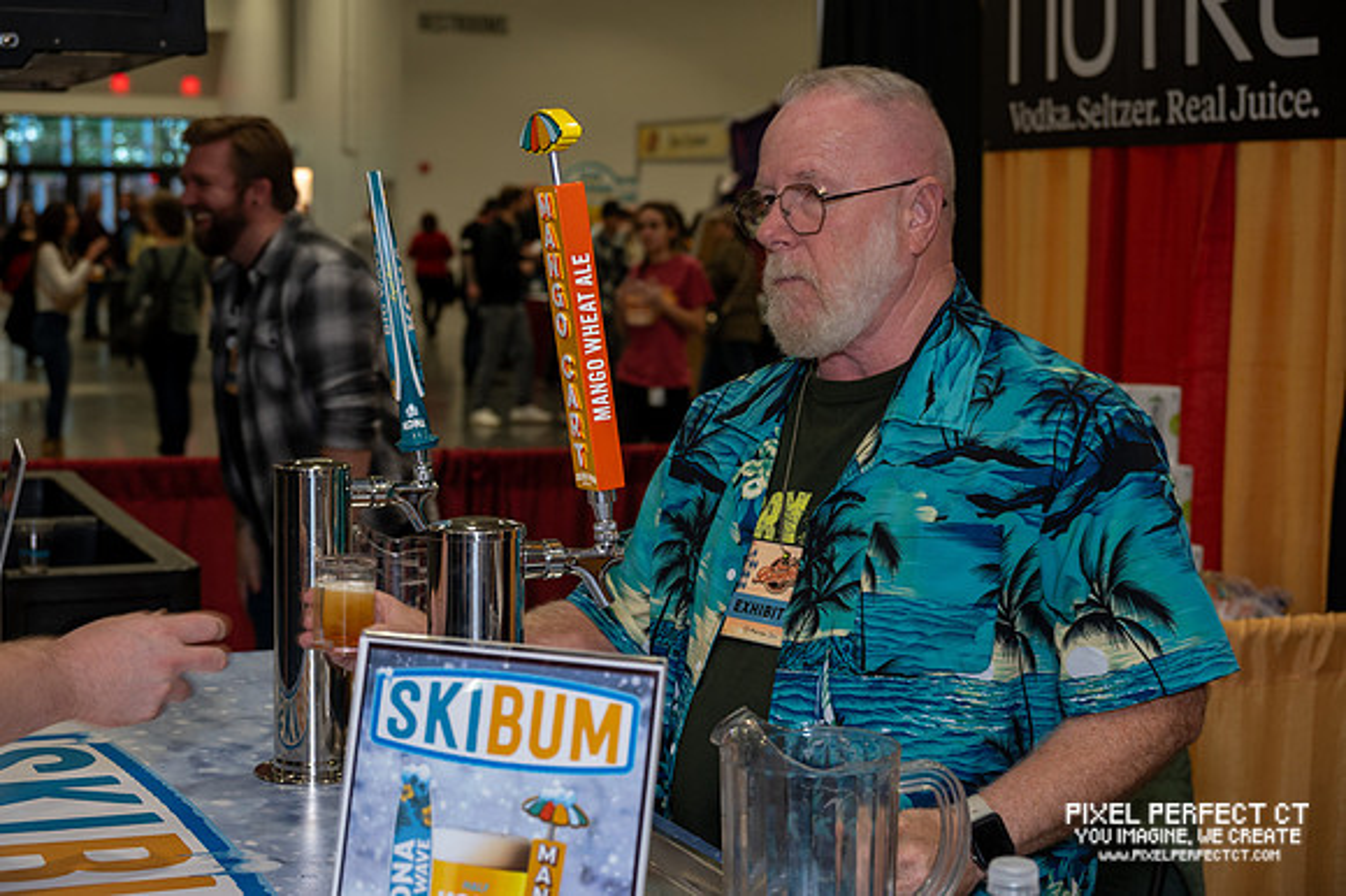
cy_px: 448
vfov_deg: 23.4
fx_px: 2167
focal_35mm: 58
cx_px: 673
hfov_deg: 34.5
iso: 1400
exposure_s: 1/60
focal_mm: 58
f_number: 5.6
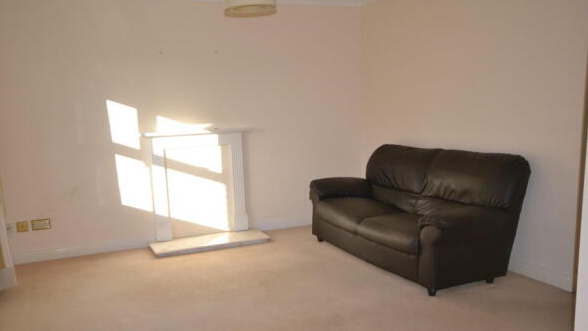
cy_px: 202
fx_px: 546
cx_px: 286
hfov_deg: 56.6
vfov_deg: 33.6
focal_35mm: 35
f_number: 5.6
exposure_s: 1/200
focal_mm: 20
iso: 320
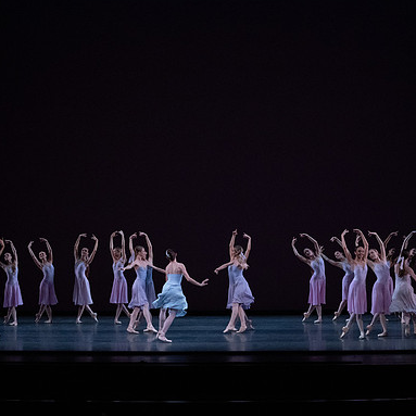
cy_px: 208
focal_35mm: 90
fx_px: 1224
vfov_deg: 19.3
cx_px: 200
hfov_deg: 19.3
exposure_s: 1/400
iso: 12800
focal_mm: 70
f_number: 13
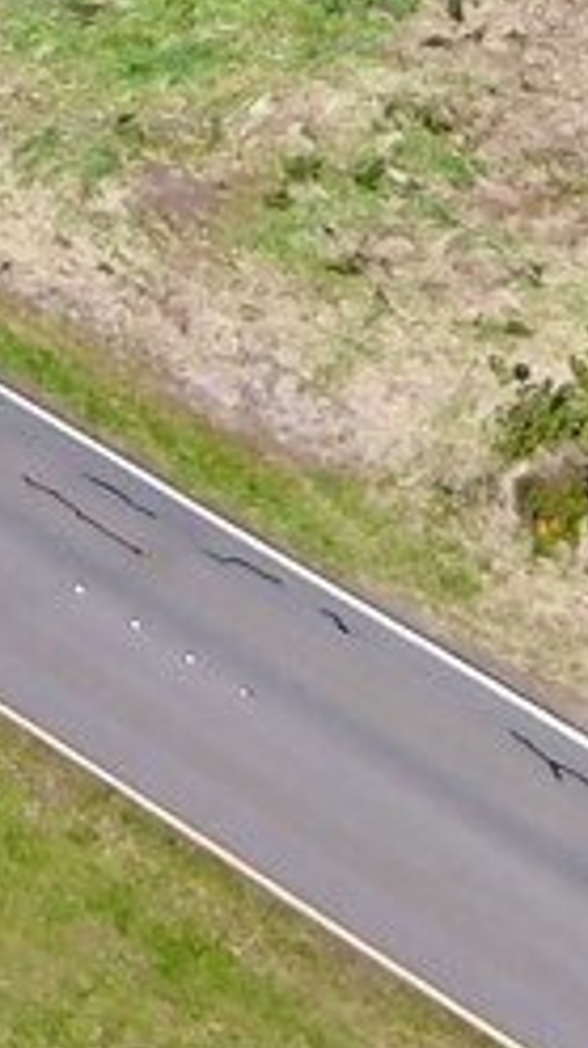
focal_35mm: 208
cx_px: -281
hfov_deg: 5.8
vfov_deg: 9.9
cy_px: -780
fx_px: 5781
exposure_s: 1/883
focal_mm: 10.57
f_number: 2.8
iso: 100
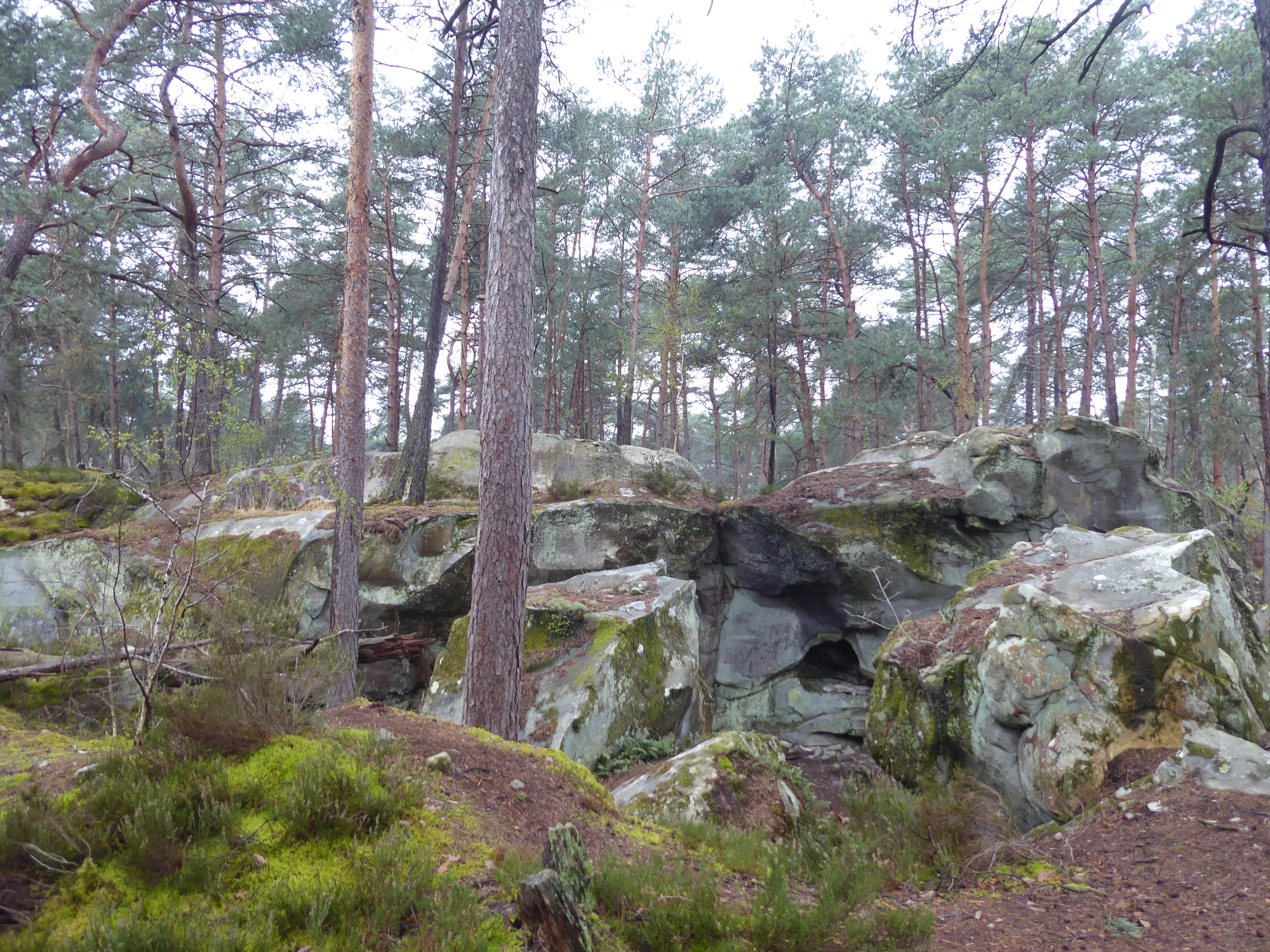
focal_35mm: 25
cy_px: 476
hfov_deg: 69.4
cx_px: 635
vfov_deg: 54.9
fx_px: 917
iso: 125
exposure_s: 1/60
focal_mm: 4.3
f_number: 3.3
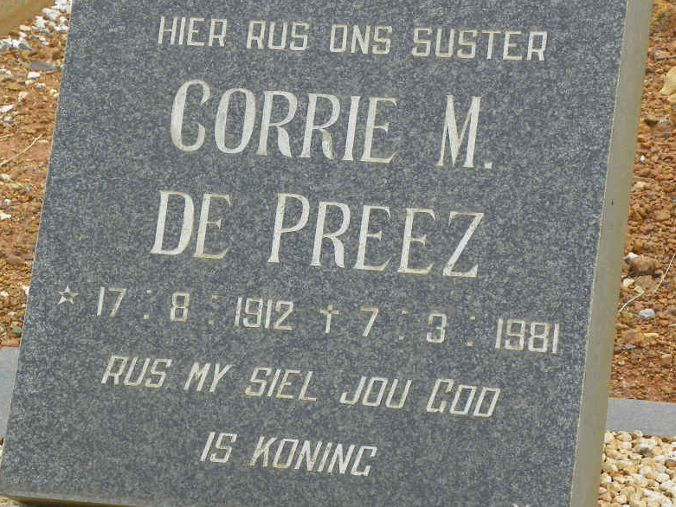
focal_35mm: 146
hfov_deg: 13.5
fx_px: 2852
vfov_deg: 10.2
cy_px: 221
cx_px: 330
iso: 64
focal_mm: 16.9
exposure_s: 1/200
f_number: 4
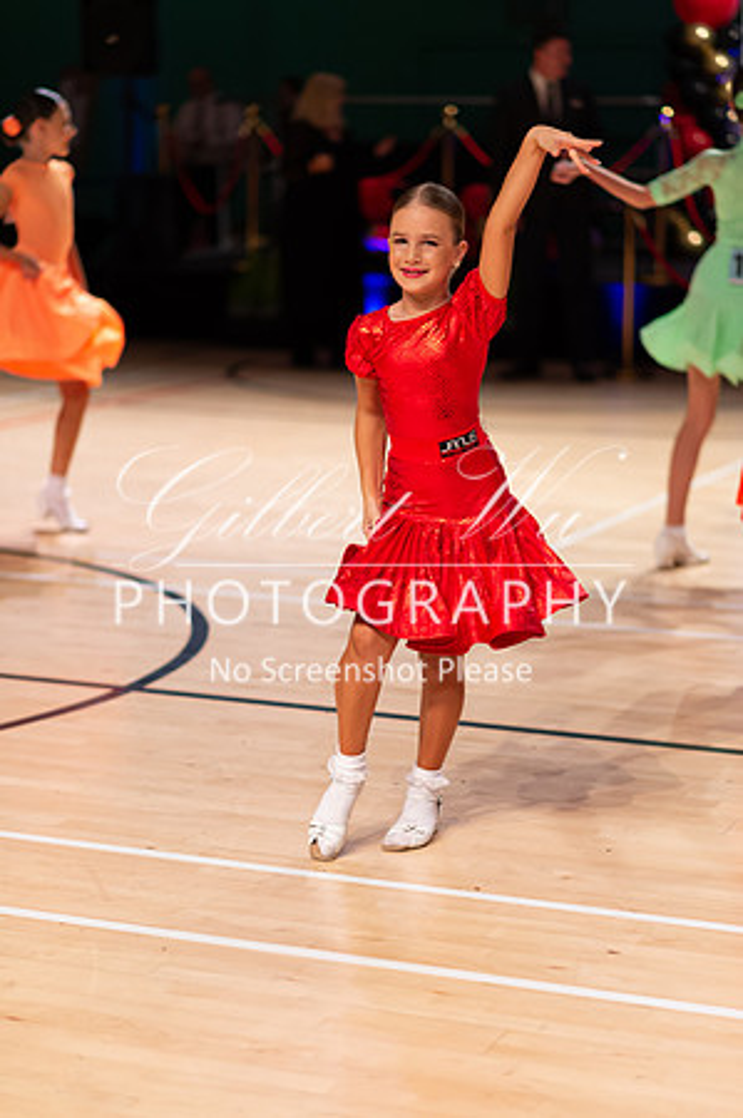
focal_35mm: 85
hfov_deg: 16.0
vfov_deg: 23.9
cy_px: 559
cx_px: 372
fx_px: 2637
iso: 3200
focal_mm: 85
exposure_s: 1/640
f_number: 1.8
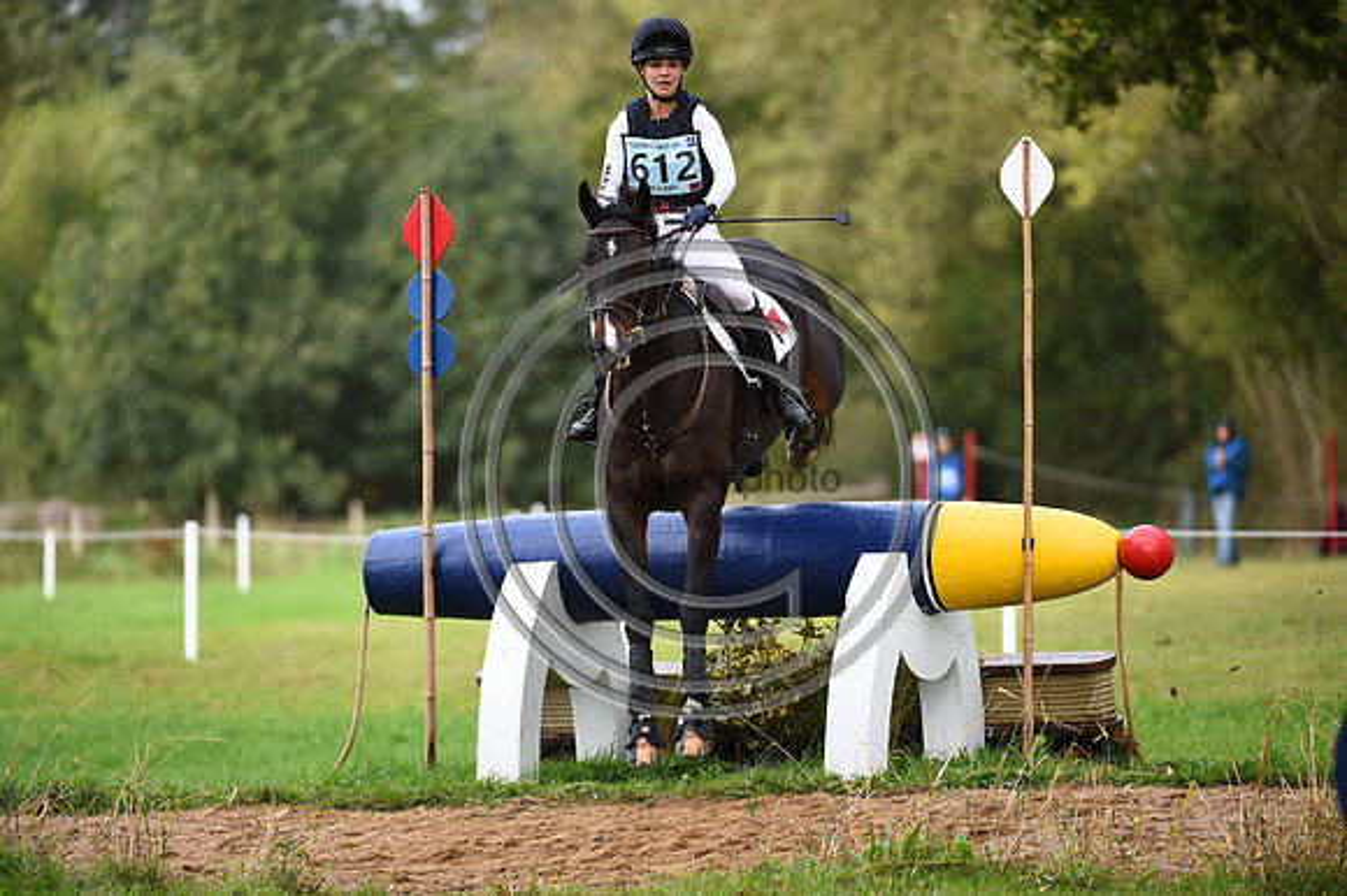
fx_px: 12340
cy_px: 448
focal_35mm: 330
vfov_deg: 4.2
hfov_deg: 6.2
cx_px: 674
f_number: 4.5
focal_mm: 330
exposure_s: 1/1000
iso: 1100
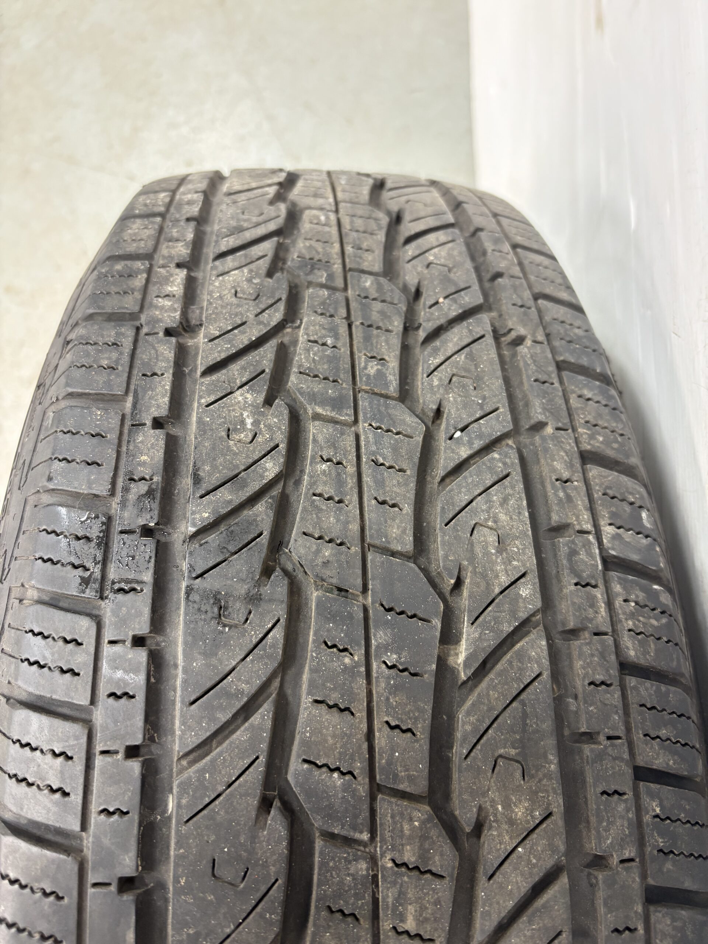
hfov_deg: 53.1
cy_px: 472
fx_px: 709
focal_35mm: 26
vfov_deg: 67.3
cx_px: 354
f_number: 1.6
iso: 200
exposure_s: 1/60
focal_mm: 5.96
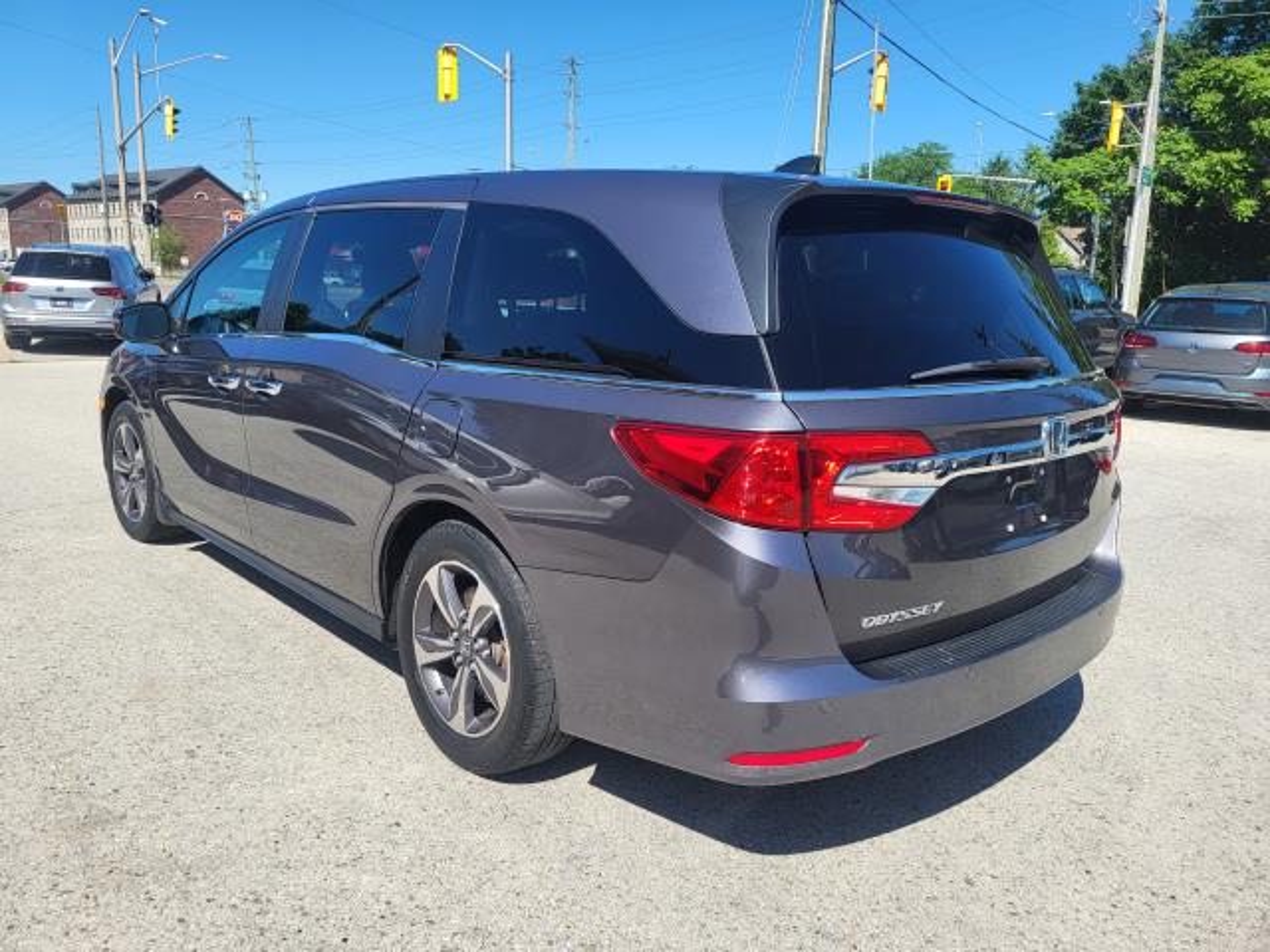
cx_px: 635
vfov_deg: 53.1
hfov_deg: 67.3
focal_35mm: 26
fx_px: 954
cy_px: 476
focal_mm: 5.4
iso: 40
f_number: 1.8
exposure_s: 1/1894
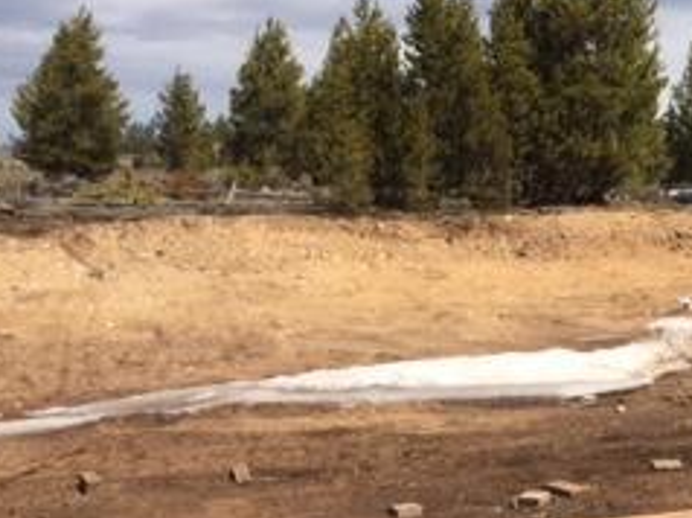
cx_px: 817
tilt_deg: -9.1
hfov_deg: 23.1
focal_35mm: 78
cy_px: 437
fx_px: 1558
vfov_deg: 18.6
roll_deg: +0.7
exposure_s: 1/3165
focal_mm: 4.15
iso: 32
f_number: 2.2
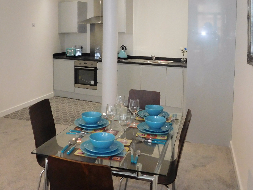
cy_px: 47
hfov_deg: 46.7
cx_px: 108
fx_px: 292
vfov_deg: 35.1
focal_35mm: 40
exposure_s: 1/30
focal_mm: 4
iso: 400
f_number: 3
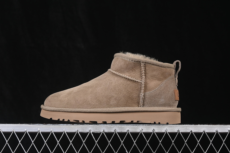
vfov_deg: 18.2
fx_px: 479
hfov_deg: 27.0
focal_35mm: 75
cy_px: 76
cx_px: 115
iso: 160
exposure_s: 1/60
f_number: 7.1
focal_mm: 50
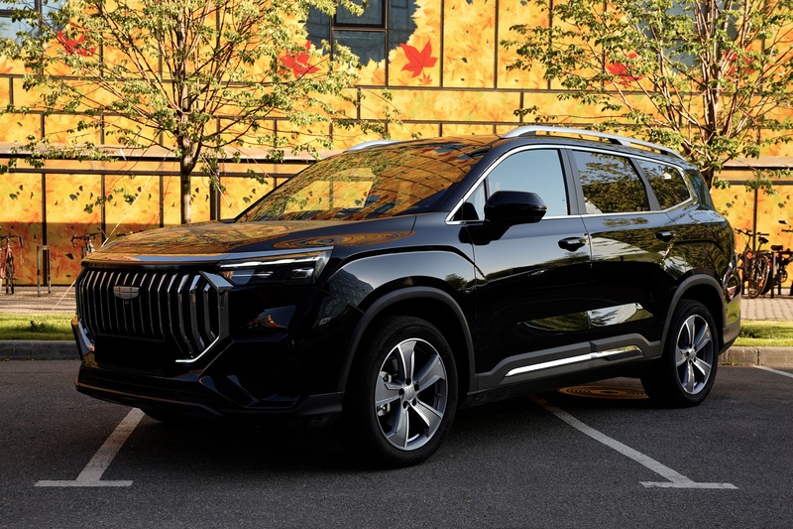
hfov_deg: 36.9
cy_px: 264
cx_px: 396
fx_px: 1189
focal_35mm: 54
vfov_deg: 25.0
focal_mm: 54
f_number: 2.8
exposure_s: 1/50
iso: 125
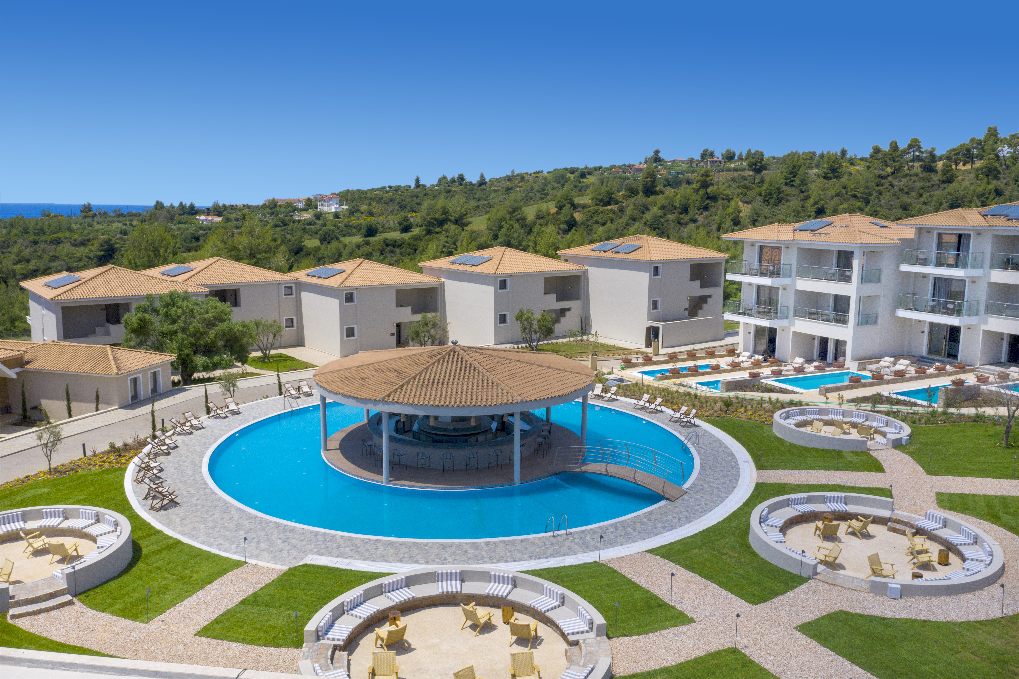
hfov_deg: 65.5
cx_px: 510
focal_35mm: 28
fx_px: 792
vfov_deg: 46.4
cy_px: 340
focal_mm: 10.26
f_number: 7.1
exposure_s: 1/1250
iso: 100
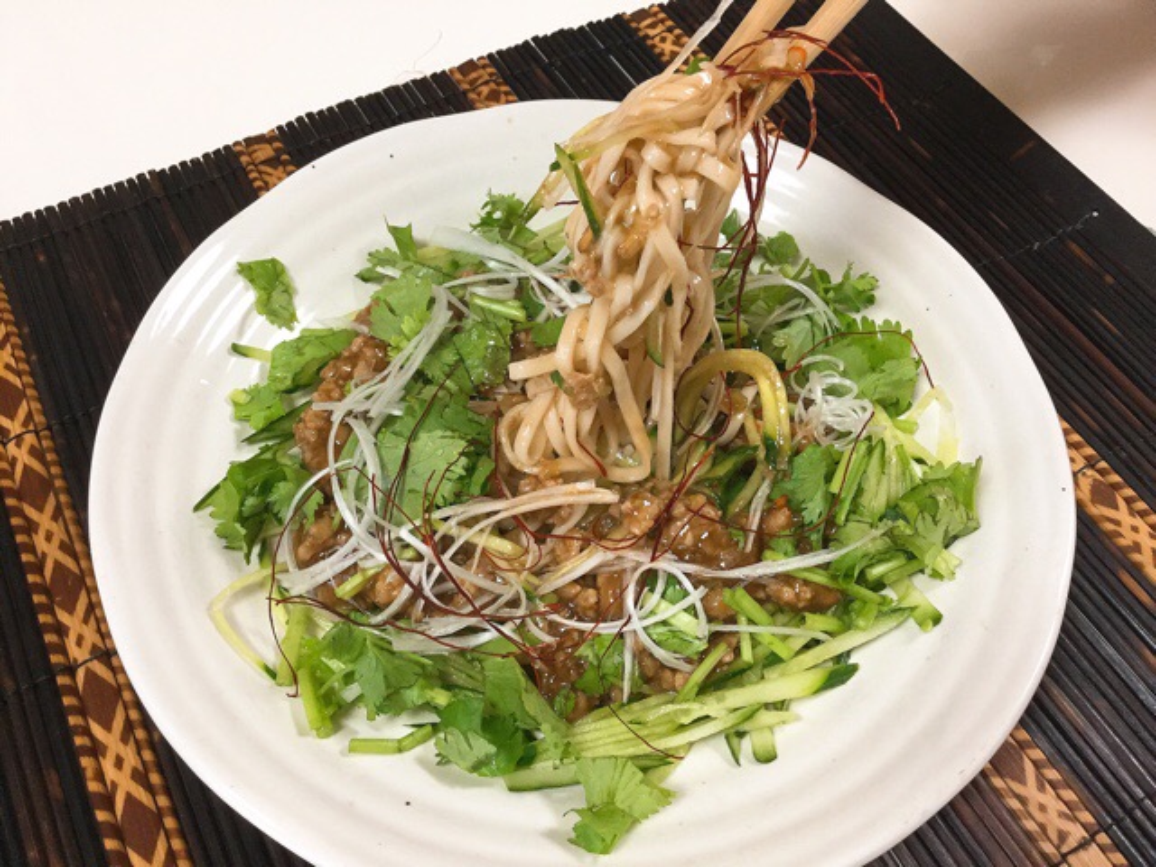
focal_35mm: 31
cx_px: 578
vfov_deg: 45.4
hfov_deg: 58.4
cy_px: 434
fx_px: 1035
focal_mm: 3.3
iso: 80
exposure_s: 1/30
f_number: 2.4
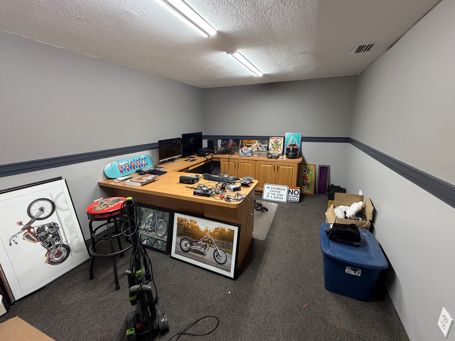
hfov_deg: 98.2
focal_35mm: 15
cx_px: 225
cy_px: 167
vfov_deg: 81.7
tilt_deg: -15.2
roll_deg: +0.6
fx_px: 197
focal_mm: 2.22
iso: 200
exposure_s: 1/60
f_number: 2.2
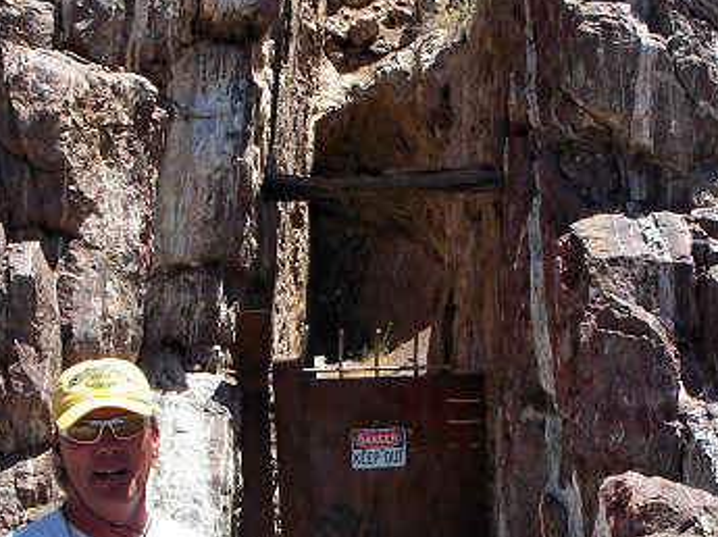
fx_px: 1886
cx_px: 393
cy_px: 454
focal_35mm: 91
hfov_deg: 21.6
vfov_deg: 16.1
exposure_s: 1/500
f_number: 4
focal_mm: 8
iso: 64
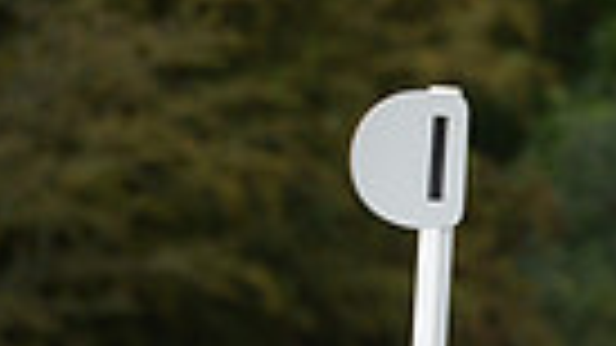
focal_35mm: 1685
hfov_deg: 1.3
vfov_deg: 0.7
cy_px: 431
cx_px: 1210
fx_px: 27517
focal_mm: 380
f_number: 7.1
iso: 1000
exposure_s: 1/1000
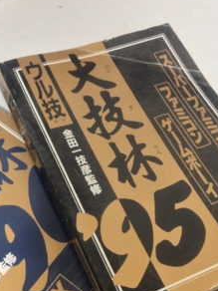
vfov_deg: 35.2
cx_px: 93
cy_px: 193
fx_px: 453
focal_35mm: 54
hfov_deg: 27.0
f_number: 2.4
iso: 320
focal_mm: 4.28
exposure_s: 1/20
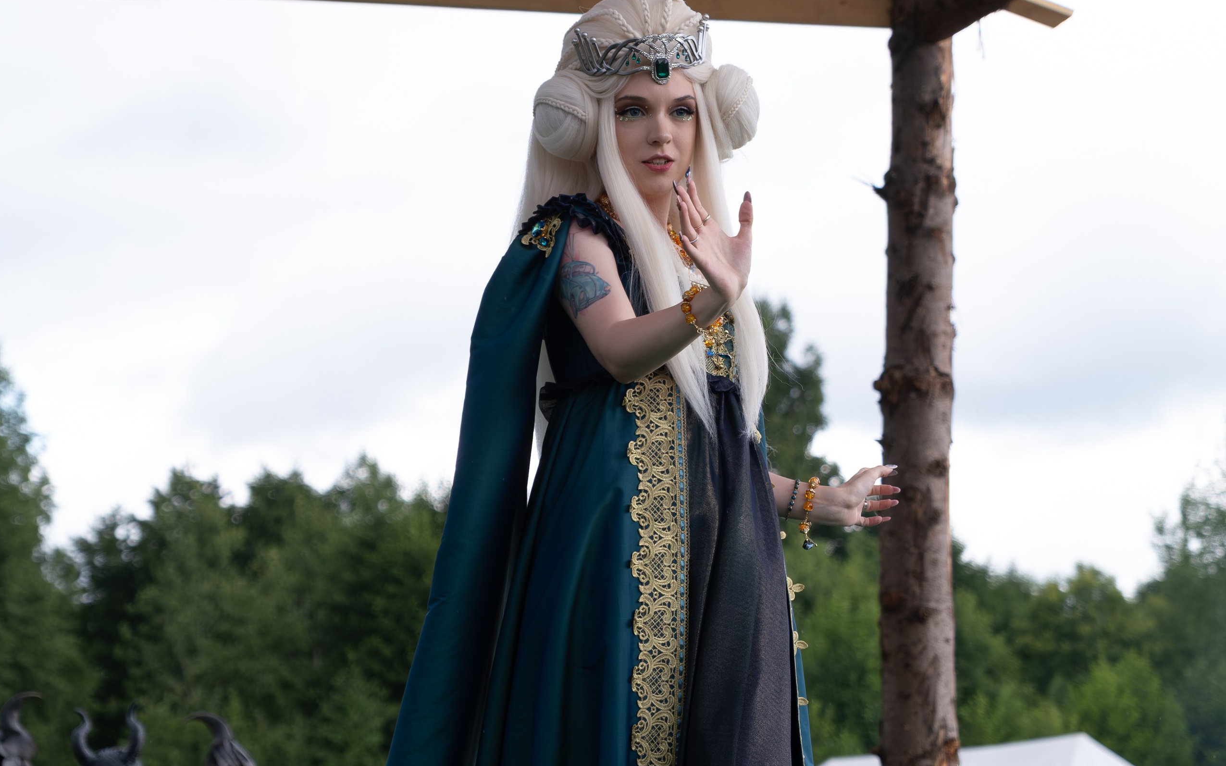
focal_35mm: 112
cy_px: 397
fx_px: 3742
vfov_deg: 11.7
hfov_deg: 18.6
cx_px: 611
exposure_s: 1/1250
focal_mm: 48.5
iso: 640
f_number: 3.6
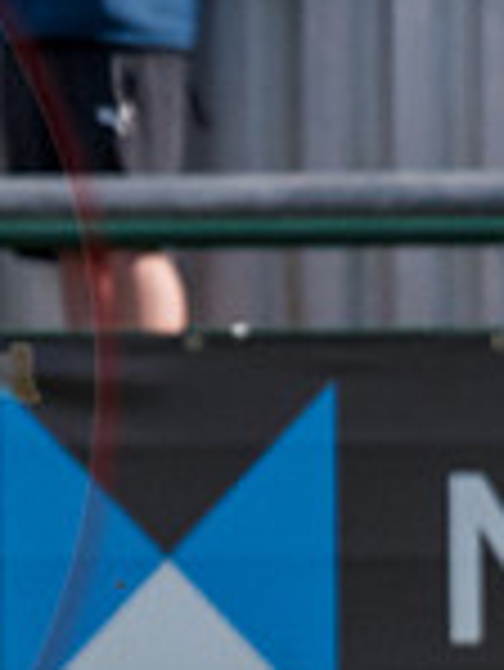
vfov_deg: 0.9
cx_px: -129
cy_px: 737
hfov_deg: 0.6
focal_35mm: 2318
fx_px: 44935
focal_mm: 200
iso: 100
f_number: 4
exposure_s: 1/2000
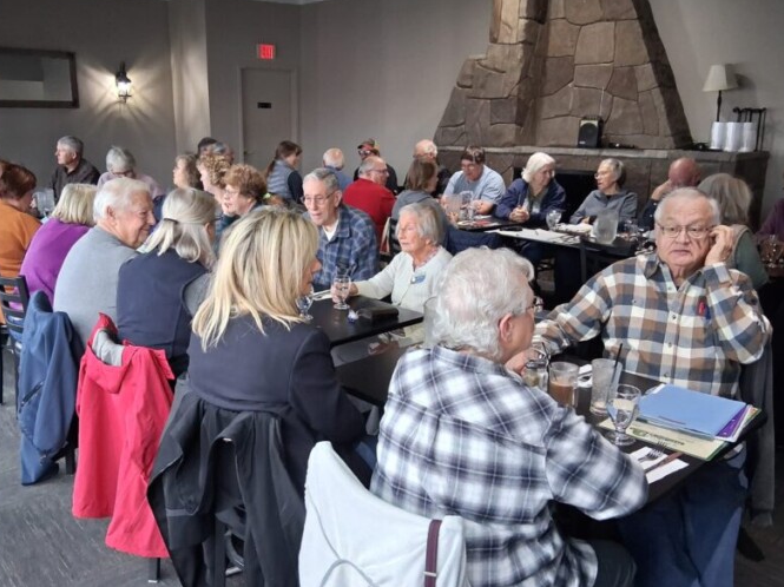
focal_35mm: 30
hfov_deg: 59.8
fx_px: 679
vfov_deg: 46.7
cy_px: 306
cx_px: 341
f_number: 1.8
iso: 250
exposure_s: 1/60
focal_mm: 3.98
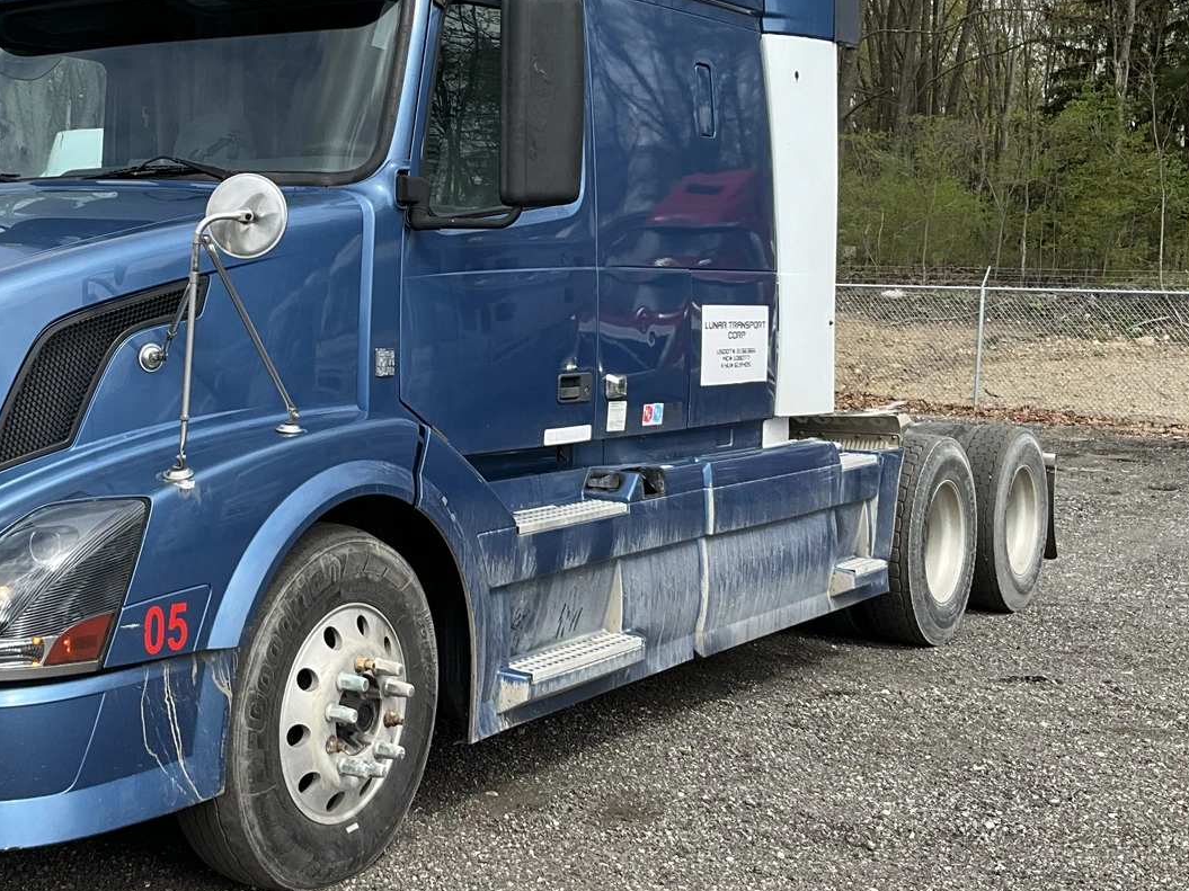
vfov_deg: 26.4
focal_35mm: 55
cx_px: 348
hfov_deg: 34.4
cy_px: 319
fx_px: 1889
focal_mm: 3
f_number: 1.8
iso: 25
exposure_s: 1/1055
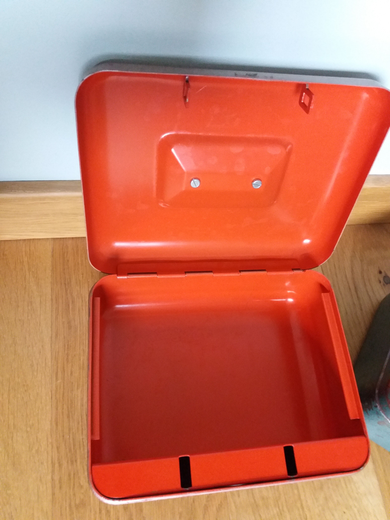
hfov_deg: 49.7
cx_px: 195
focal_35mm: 28
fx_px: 421
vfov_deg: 63.4
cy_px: 260
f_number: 1.9
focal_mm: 3.7
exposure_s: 1/17
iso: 400
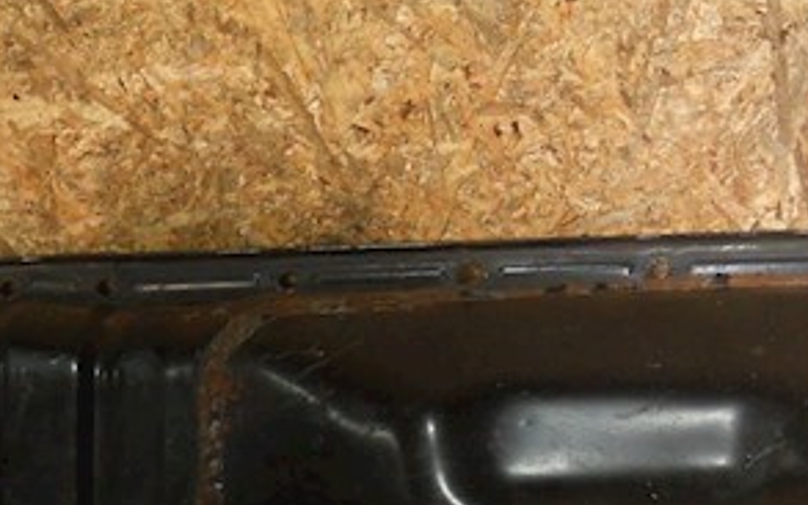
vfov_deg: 13.4
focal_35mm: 95
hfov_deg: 21.8
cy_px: 610
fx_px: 2092
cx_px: 541
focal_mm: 6.72
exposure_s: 1/30
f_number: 3.1
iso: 200
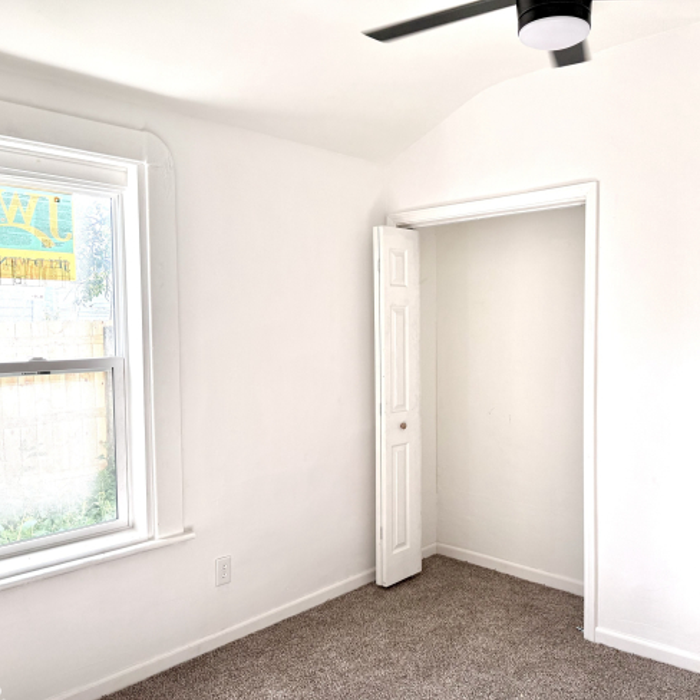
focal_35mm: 29
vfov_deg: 55.6
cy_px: 354
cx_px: 438
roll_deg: -0.9
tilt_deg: -2.9
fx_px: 663
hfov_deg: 55.0
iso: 100
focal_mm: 6.76
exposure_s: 1/332
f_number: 1.78
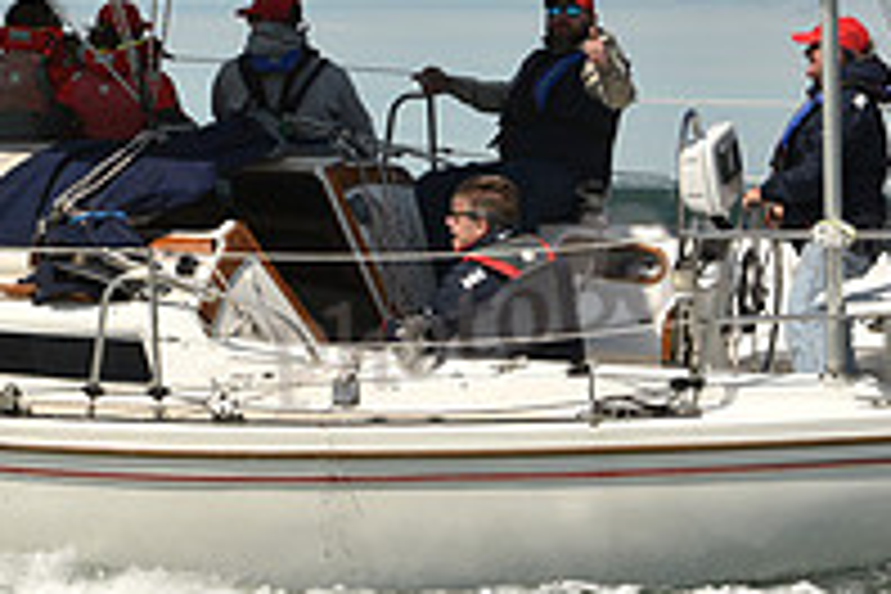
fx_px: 5073
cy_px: 128
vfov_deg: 6.7
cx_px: 36
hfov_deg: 10.0
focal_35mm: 205
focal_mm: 70
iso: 320
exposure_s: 1/800
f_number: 13
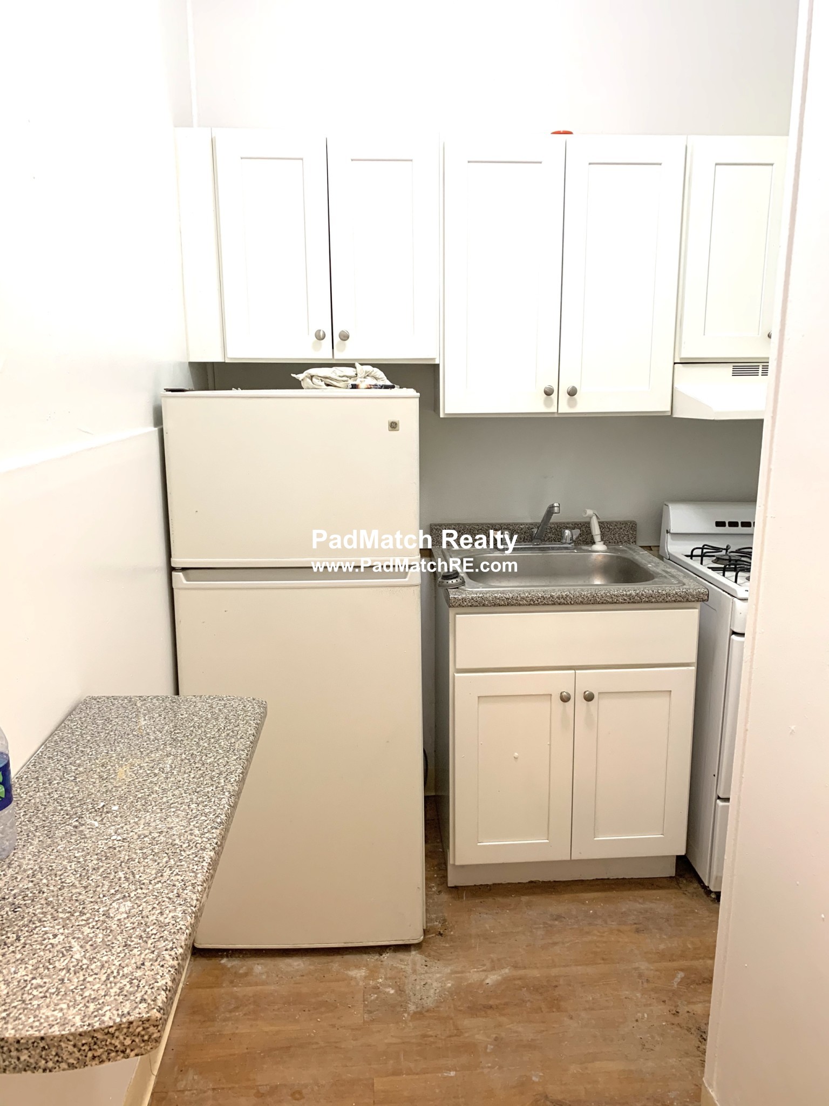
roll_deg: -0.2
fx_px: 830
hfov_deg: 53.1
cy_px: 553
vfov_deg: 67.3
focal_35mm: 26
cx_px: 414
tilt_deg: -11.6
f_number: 1.8
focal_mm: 4.25
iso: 100
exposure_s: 1/60
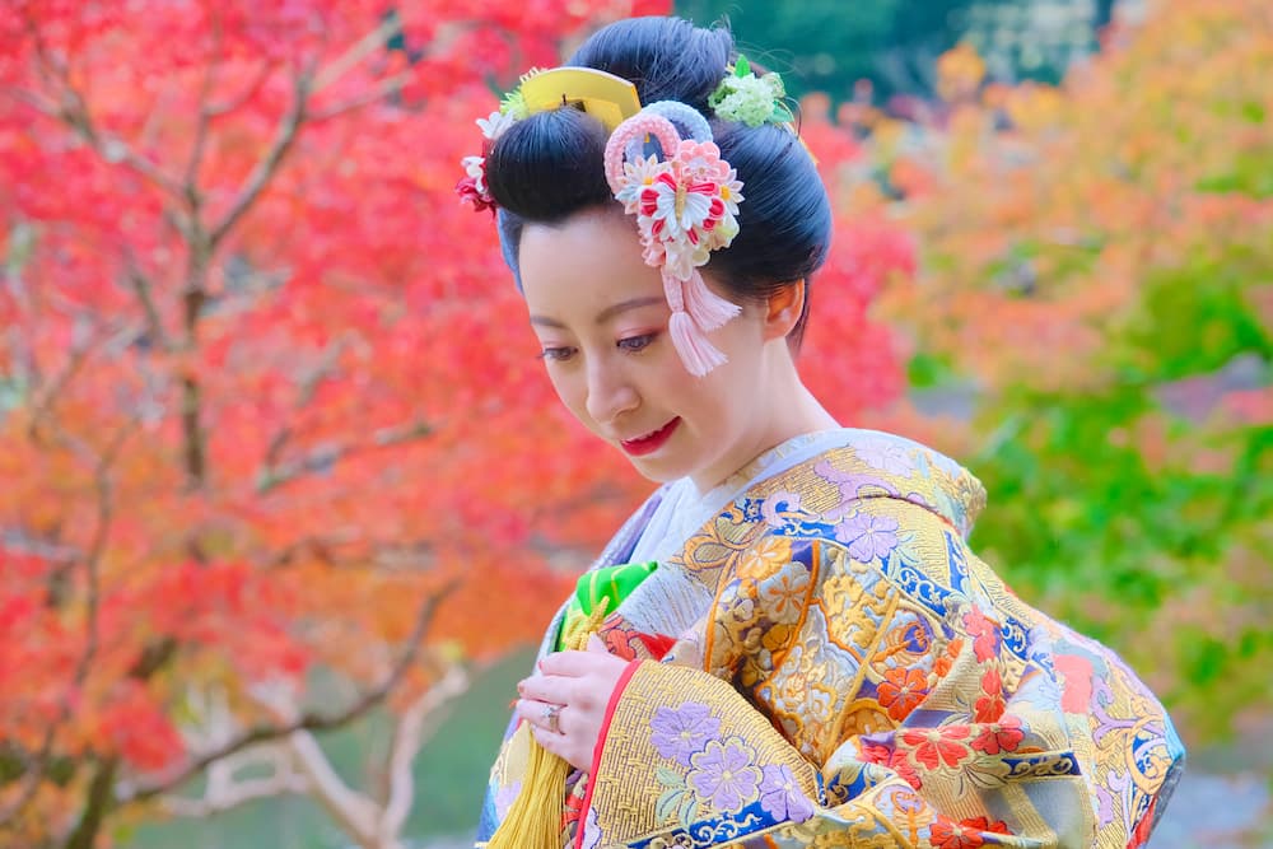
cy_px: 424
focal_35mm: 120
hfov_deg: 17.1
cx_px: 636
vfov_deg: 11.4
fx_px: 4244
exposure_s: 1/160
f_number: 5.6
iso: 1600
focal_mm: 80
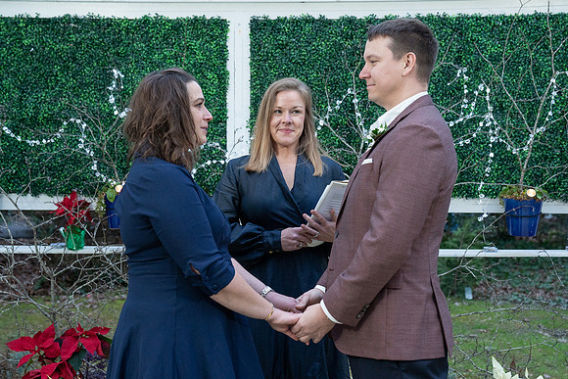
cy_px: 193
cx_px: 269
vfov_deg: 26.3
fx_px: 811
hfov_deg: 38.6
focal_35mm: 51
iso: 2000
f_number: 4
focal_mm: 46
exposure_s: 1/100
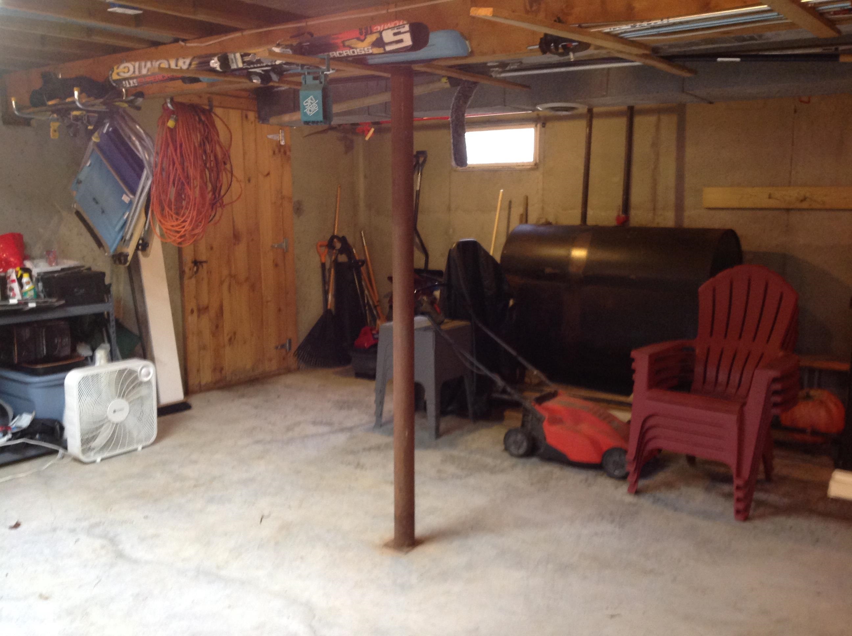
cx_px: 426
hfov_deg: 52.7
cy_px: 318
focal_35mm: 35
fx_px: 860
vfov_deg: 40.6
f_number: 2.4
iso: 160
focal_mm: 4.28
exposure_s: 1/15
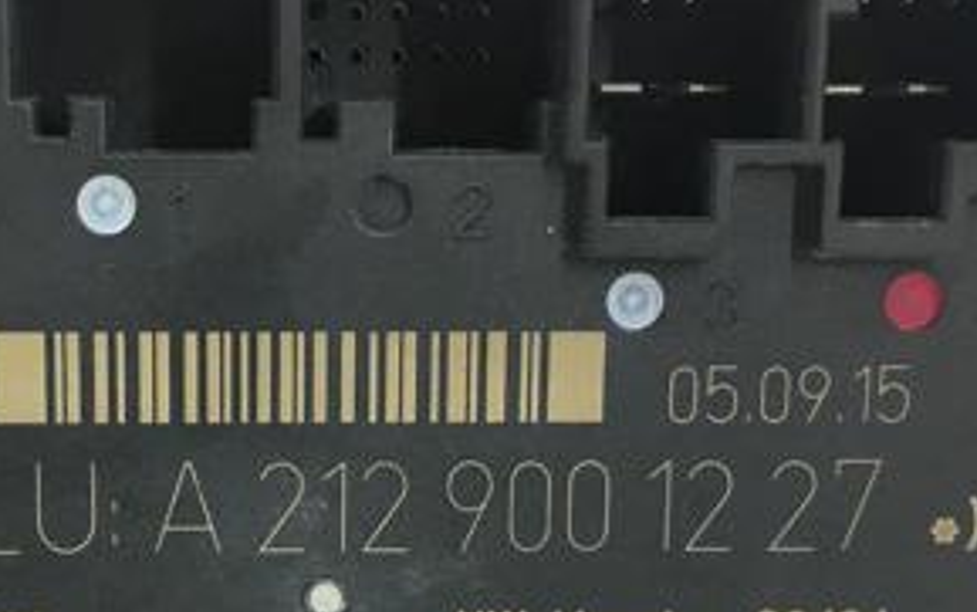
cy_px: 534
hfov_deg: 29.7
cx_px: 250
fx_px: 1812
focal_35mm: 68
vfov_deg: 18.9
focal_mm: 4.15
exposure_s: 1/33
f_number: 2.2
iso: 40
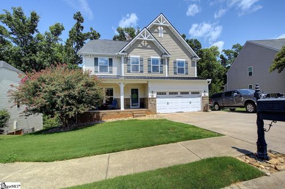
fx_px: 126
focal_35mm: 16
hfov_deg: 96.9
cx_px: 142
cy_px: 94
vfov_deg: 73.5
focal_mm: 16
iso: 400
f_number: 11
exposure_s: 1/320
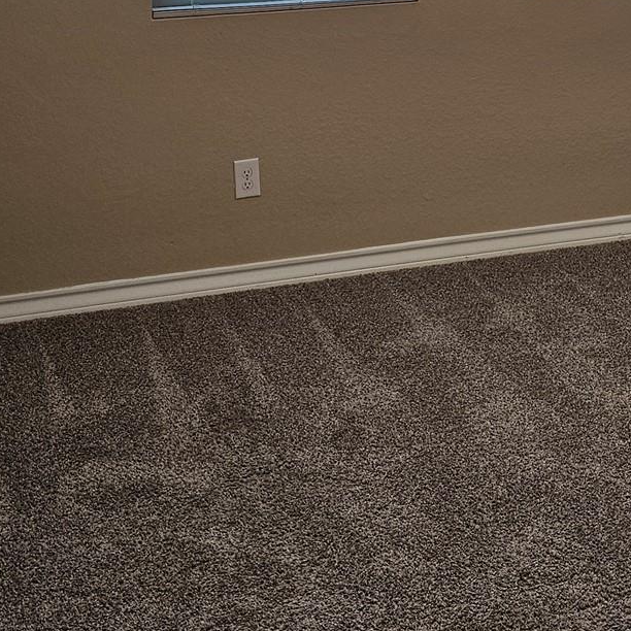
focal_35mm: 68
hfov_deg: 24.9
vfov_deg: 23.7
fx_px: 1402
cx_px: 519
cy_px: -76
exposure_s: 1/120
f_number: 1.7
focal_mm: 6.3
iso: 160
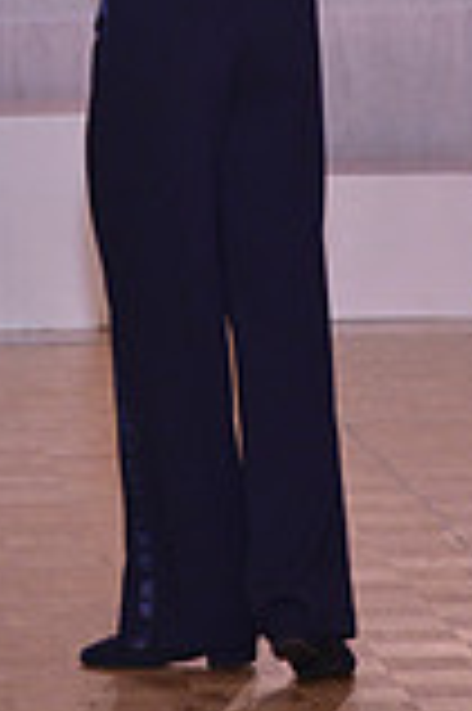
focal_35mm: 386
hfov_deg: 3.6
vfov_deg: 5.3
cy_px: -432
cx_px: 258
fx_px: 7607
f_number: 4.5
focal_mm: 105
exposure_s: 1/250
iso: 1250
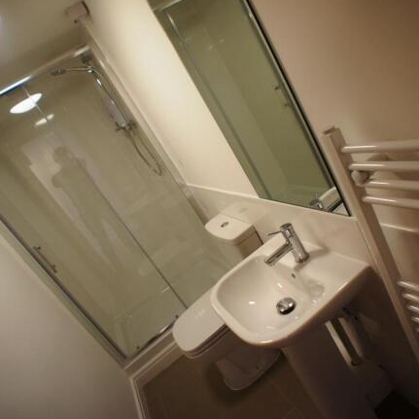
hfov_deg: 52.5
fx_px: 425
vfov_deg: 52.5
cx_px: 218
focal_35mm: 31
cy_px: 209
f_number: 2.8
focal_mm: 16
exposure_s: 1/30
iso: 320
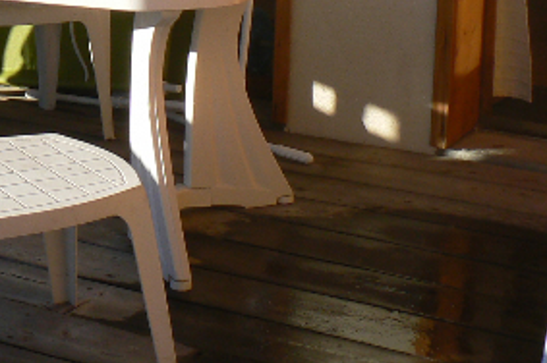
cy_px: -180
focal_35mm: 106
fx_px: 1609
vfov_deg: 12.3
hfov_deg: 18.8
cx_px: 15
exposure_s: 1/320
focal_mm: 6
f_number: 5.6
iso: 80
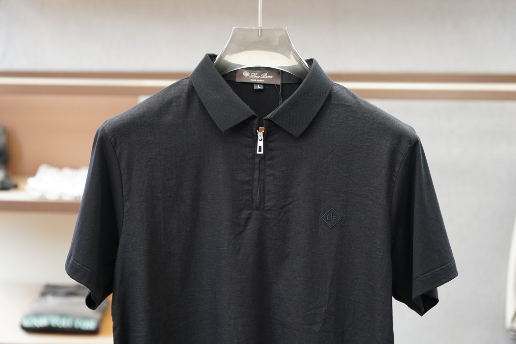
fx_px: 1103
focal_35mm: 77
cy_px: 173
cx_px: 262
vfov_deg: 17.7
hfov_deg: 26.3
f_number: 3.5
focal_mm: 50
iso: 640
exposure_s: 1/125
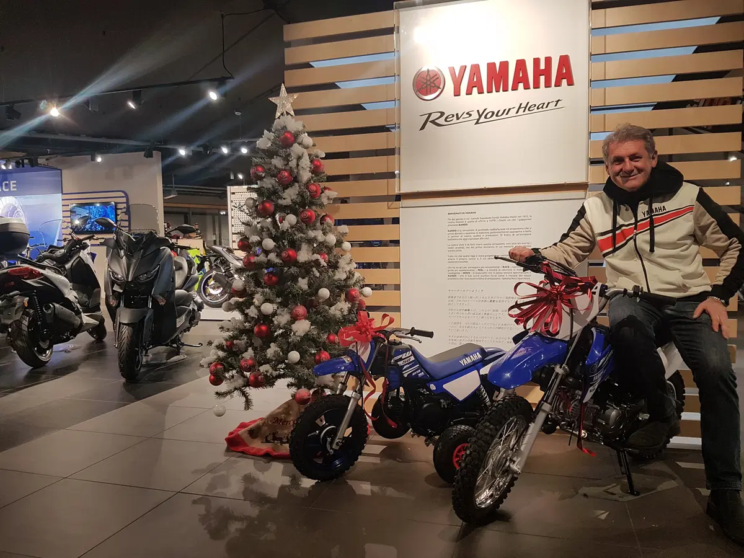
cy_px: 279
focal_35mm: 26
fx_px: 559
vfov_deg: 53.1
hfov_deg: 67.3
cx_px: 372
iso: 64
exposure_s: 1/100
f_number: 1.7
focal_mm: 4.2
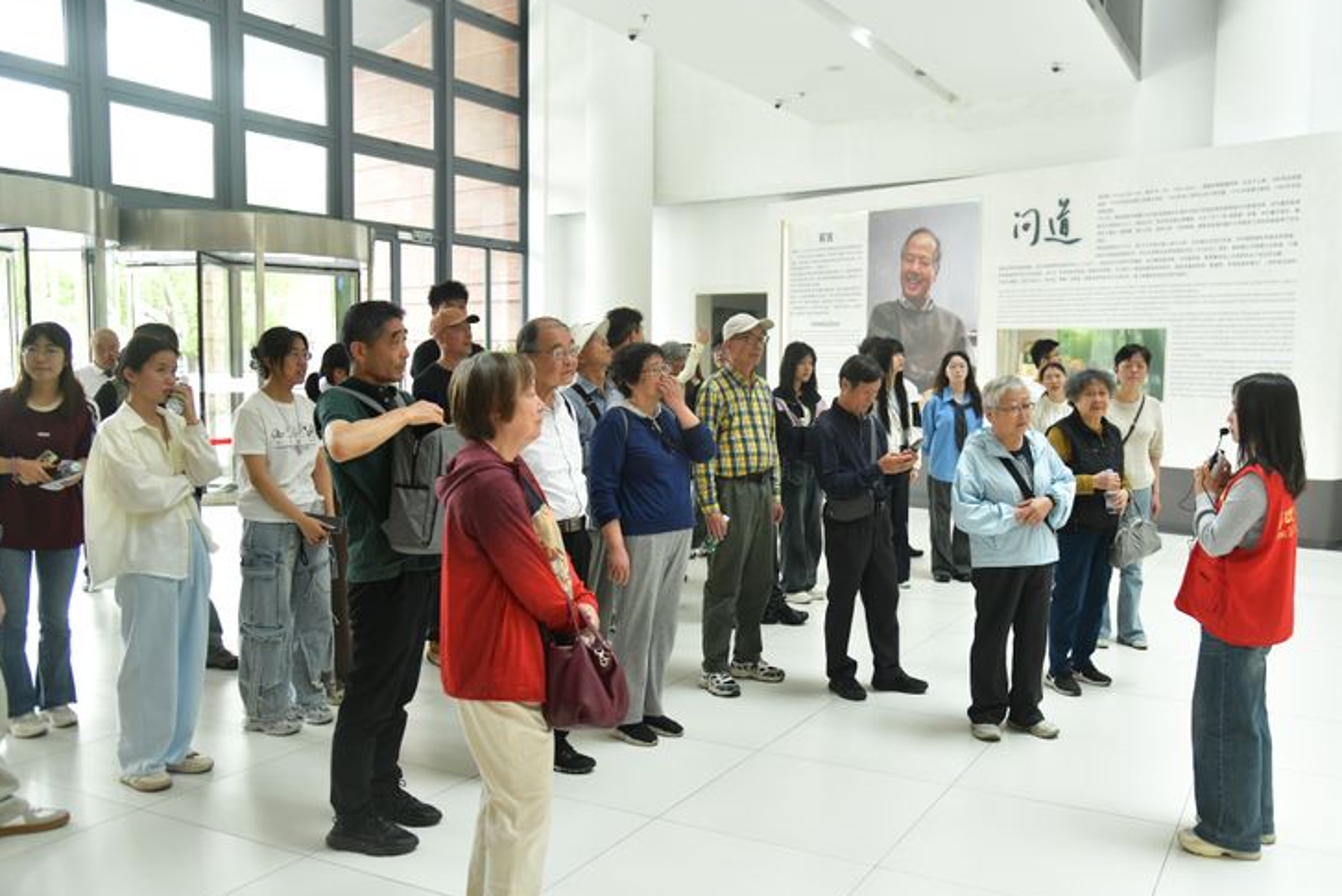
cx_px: 731
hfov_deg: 57.1
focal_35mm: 33
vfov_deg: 40.0
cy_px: 435
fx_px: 1230
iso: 1600
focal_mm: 30
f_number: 4
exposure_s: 1/320
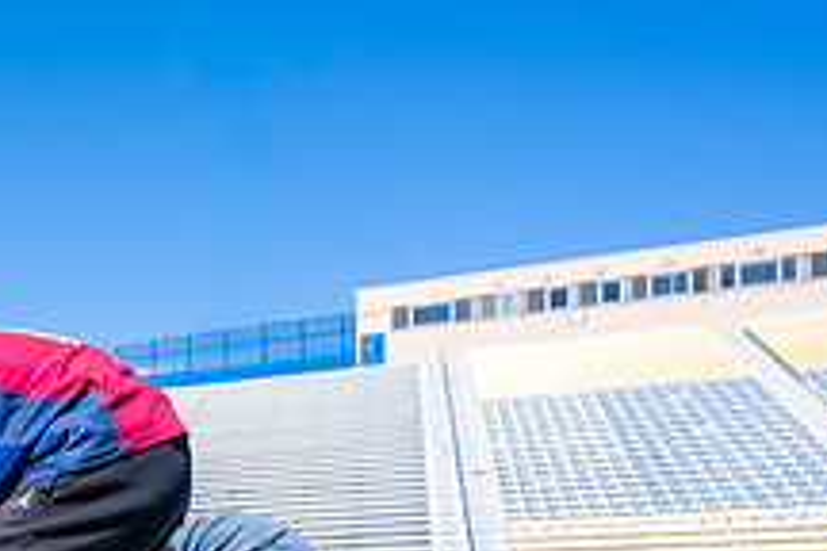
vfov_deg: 24.2
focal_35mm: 51
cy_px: 652
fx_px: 1171
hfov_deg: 29.9
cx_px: -283
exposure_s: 1/640
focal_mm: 16
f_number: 4
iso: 100
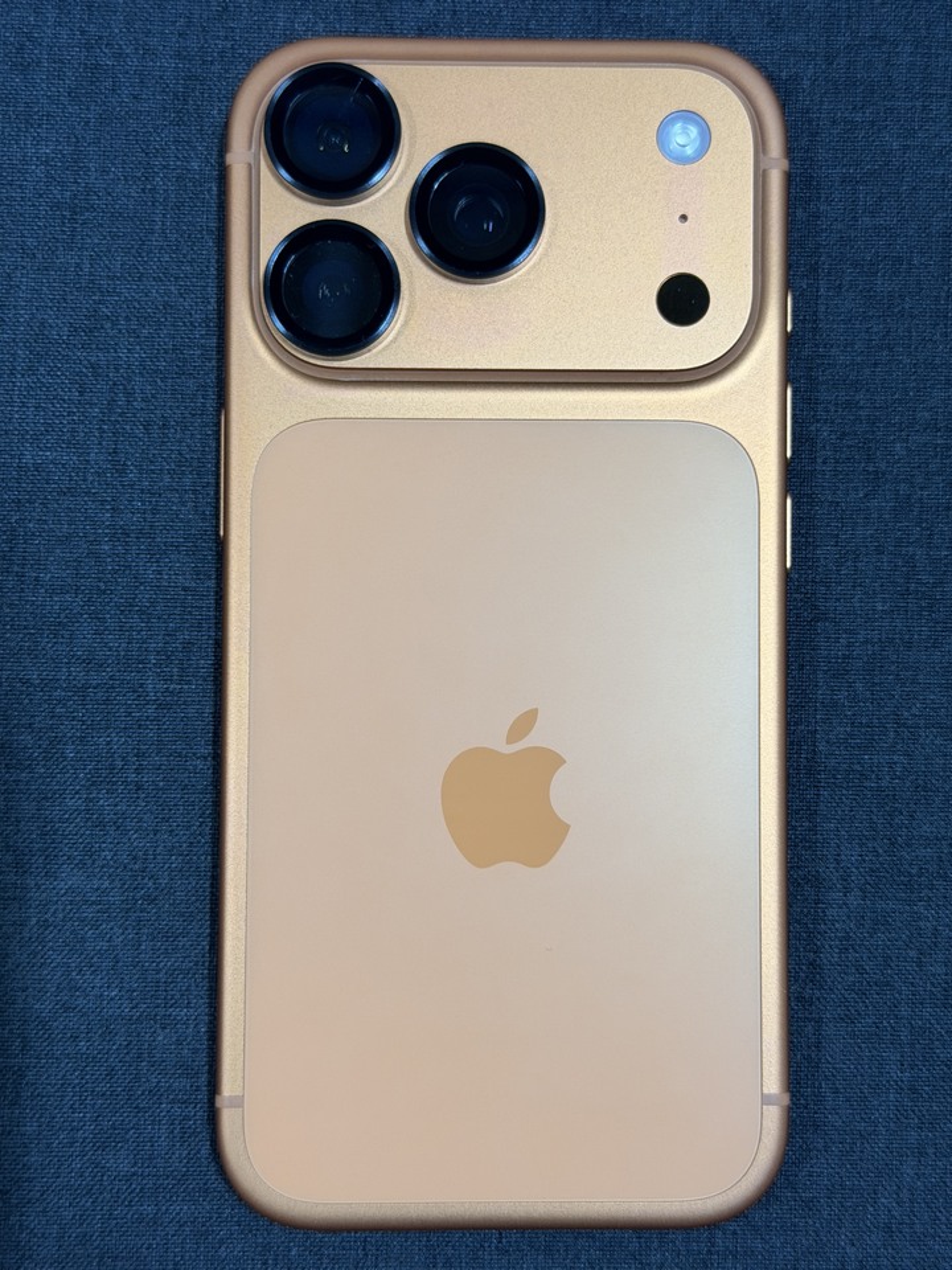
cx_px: 476
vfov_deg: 39.7
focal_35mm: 48
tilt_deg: -84.3
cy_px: 635
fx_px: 1760
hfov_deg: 30.3
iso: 100
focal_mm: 6.76
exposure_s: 1/101
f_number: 1.78
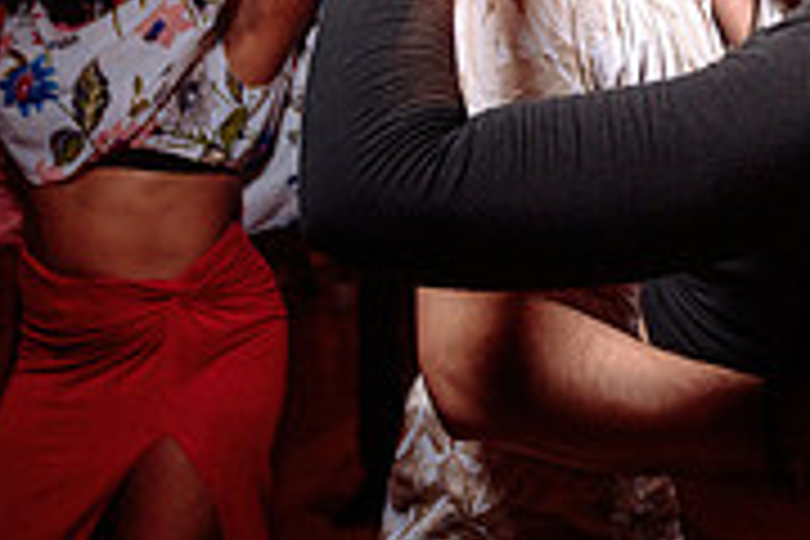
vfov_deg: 16.4
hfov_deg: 21.9
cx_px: 1062
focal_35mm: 83
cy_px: 196
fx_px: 1867
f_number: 3.2
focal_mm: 24
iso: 1000
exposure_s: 1/30
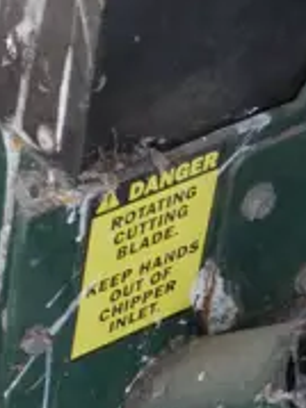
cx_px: 282
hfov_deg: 8.1
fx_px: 2159
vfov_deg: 10.6
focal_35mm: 183
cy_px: 536
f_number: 3.6
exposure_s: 1/200
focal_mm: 16
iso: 200
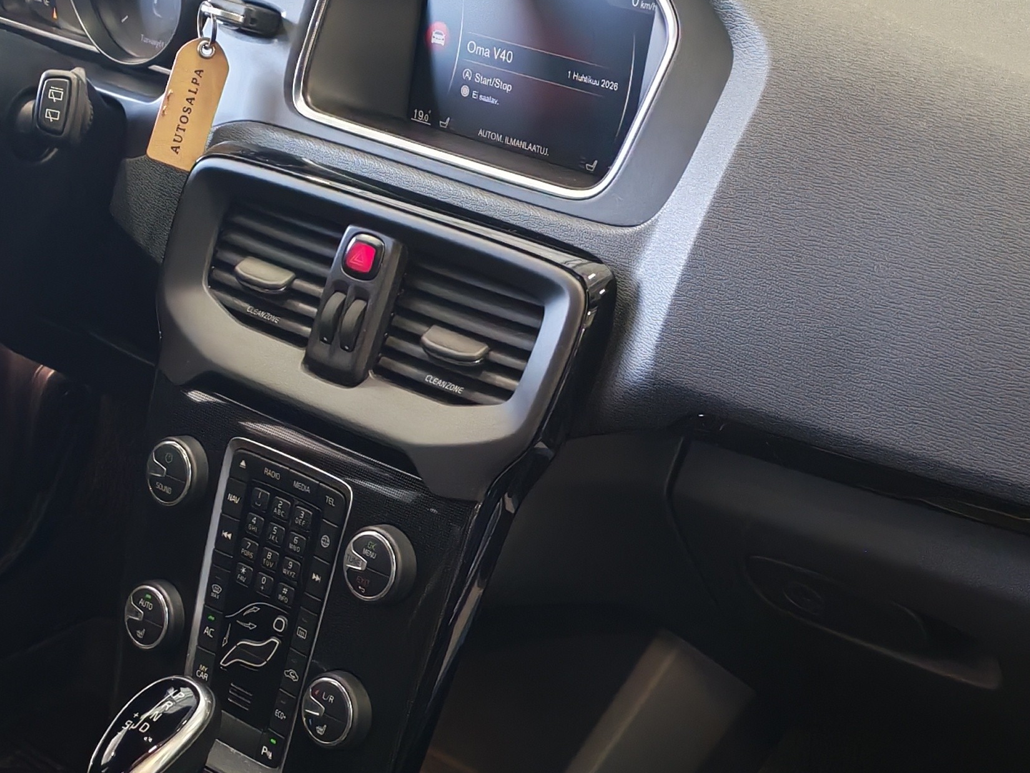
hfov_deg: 25.3
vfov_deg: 18.9
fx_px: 2291
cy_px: 624
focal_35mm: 77
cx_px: 389
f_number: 1.9
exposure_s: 1/100
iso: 800
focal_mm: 6.12
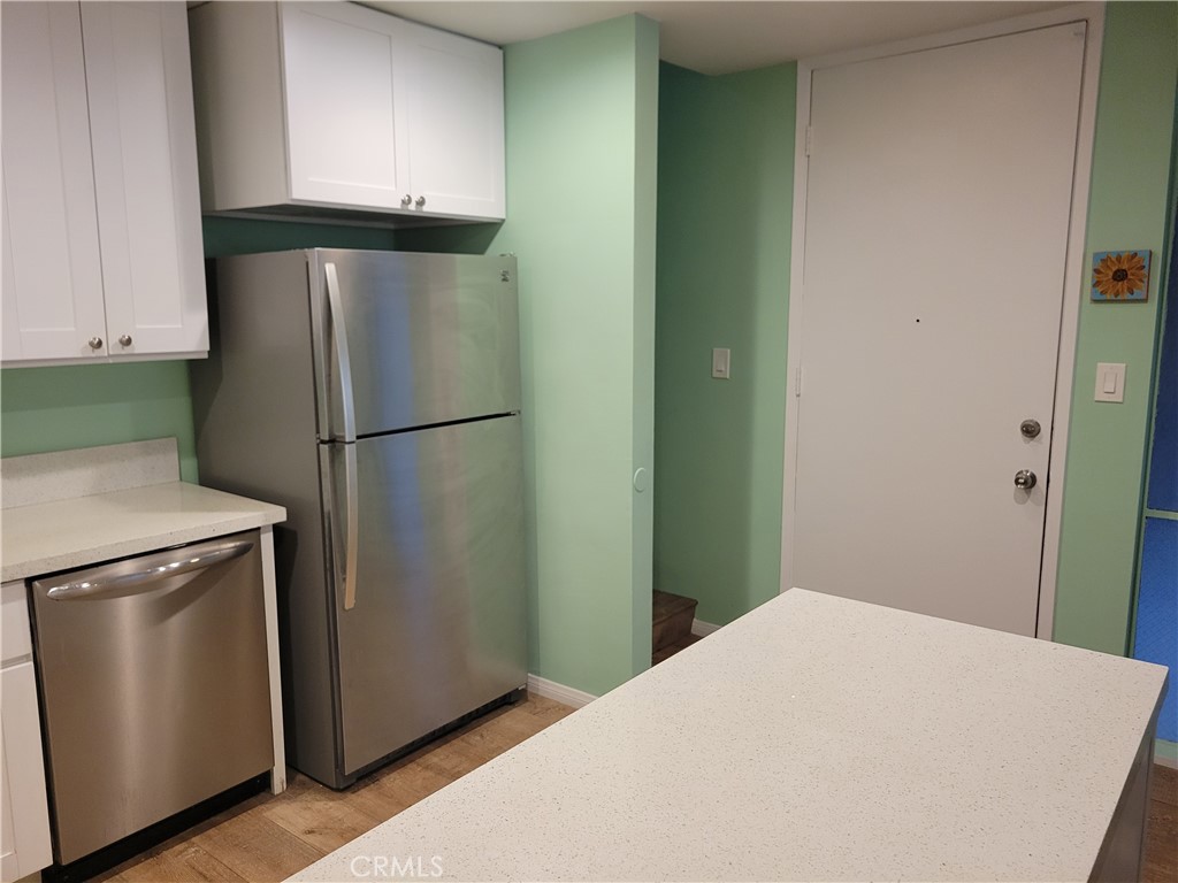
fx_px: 885
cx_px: 589
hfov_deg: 67.3
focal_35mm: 26
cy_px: 442
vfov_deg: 53.1
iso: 320
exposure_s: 1/120
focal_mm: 5.4
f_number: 1.8
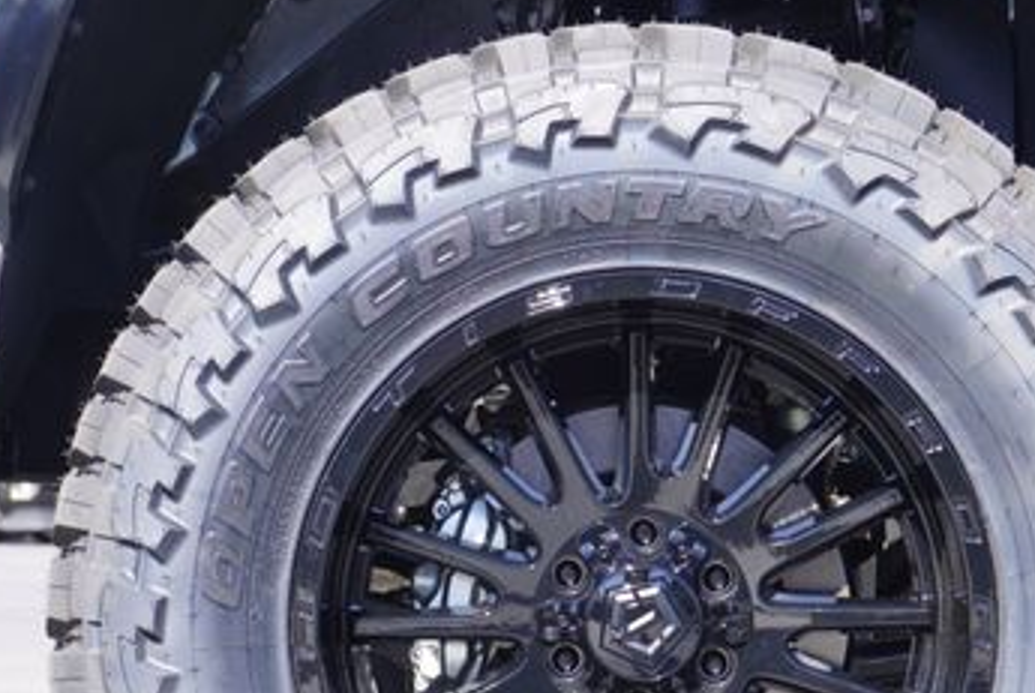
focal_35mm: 114
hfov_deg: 17.9
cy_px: 618
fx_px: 3280
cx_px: 630
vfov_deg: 12.0
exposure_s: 1/100
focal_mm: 41
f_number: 6.3
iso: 100
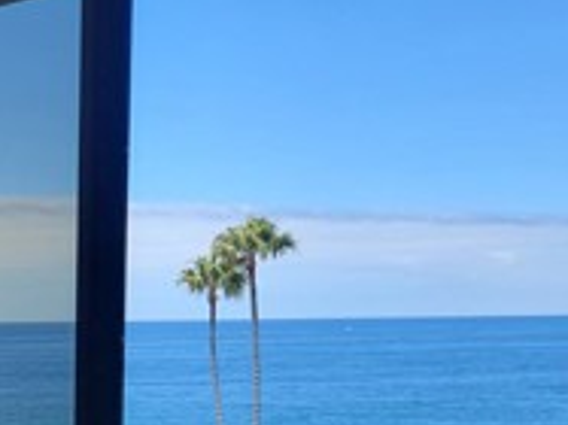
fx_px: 1459
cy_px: 507
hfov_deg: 20.3
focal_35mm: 89
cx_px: -155
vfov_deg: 15.9
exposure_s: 1/796
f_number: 1.8
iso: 40
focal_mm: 5.4
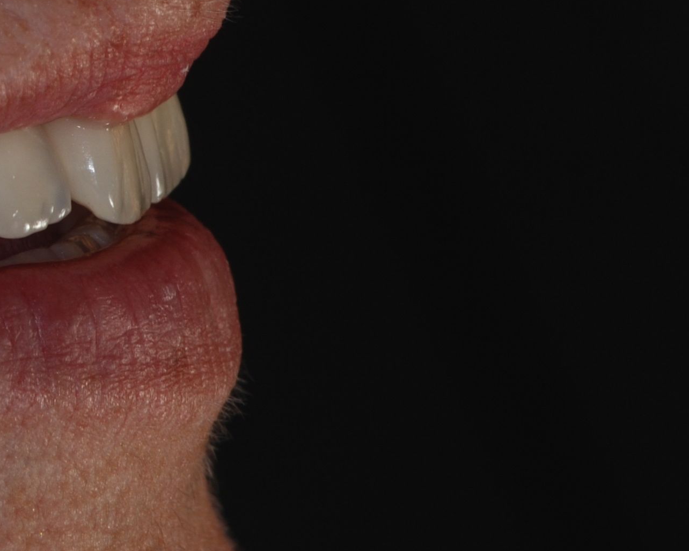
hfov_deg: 4.3
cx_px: -124
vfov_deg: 3.5
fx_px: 9103
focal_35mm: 446
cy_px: 190
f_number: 16
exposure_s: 1/60
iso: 100
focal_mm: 105
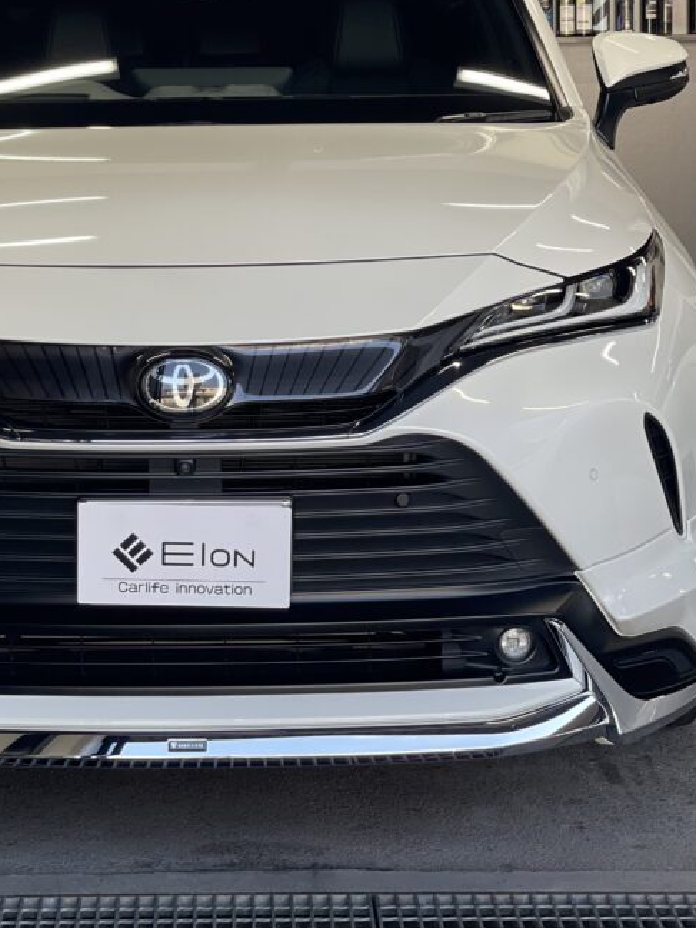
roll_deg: +0.8
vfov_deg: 19.3
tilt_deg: -3.6
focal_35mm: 101
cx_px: 200
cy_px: 199
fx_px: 2707
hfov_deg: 14.6
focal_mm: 7.5
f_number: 2.2
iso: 50
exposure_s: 1/121
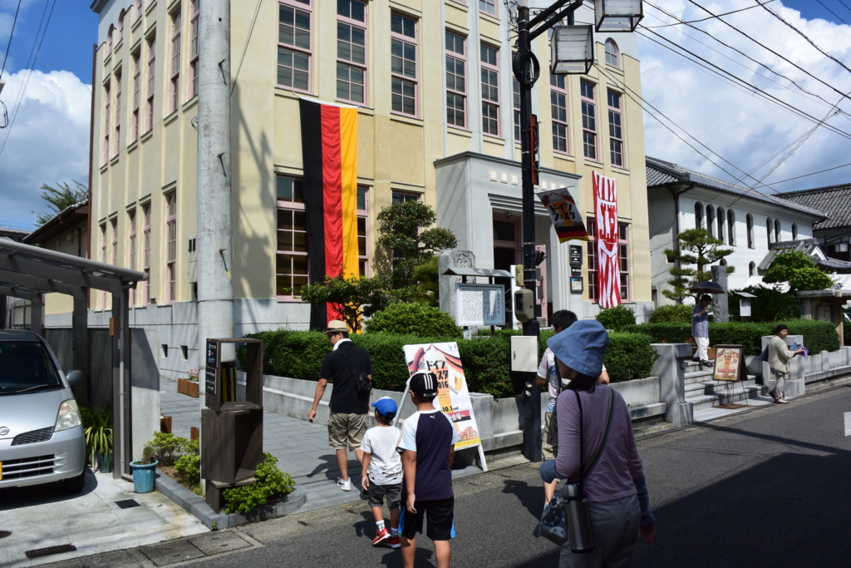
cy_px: 284
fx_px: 638
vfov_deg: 47.9
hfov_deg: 67.4
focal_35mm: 27
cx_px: 426
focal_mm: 10
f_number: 5
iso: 160
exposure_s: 1/1250
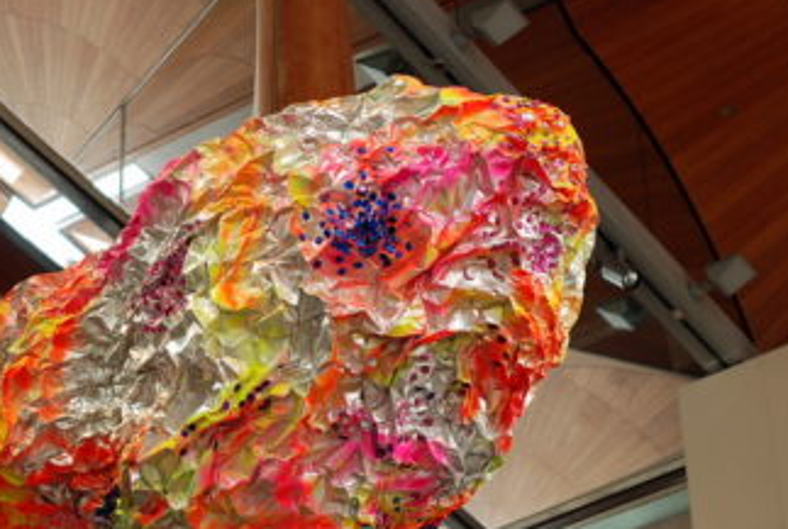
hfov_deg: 17.5
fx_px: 2545
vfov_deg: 11.9
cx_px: 244
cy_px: 338
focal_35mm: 116
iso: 160
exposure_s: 1/60
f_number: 4
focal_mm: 50
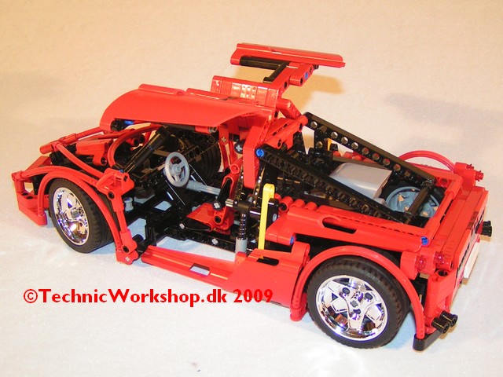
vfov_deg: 37.7
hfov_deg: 49.0
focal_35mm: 38
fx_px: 552
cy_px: 188
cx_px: 252
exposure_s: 1/40
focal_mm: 5.8
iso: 160
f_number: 2.8
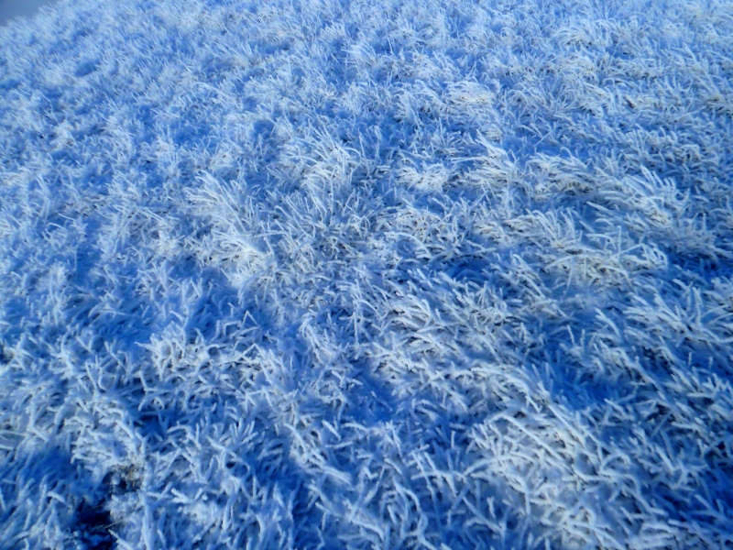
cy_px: 275
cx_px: 366
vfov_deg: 54.9
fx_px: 529
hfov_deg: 69.4
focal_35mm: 25
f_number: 4.5
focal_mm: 4.1
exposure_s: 1/400
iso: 80
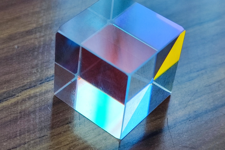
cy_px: 69
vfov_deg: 47.9
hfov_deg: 67.4
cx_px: 113
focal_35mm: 27
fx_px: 169
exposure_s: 1/120
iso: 277
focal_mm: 5.96
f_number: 1.75
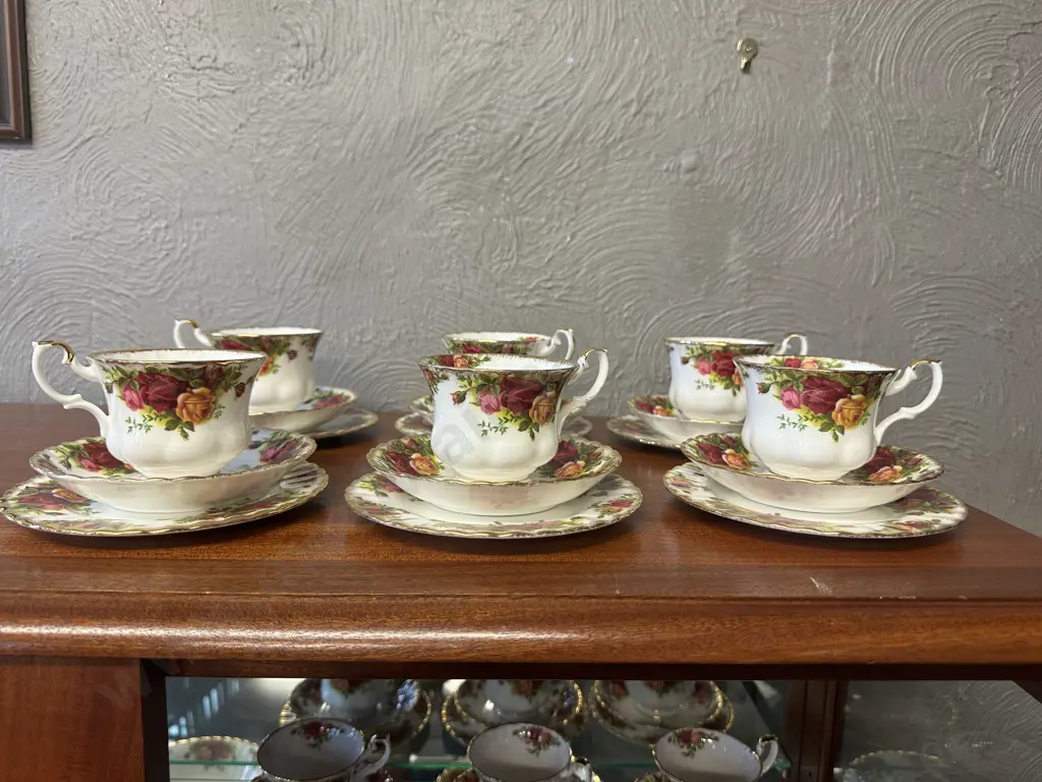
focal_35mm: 24
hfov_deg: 71.6
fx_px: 722
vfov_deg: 56.8
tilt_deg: -8.7
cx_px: 521
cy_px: 391
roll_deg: -1.2
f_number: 1.78
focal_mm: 6.86
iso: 125
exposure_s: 1/100
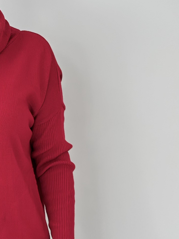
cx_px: -9
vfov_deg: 19.4
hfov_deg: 14.4
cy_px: 105
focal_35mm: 101
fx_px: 696
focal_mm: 6.86
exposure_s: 1/100
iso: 100
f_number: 1.78
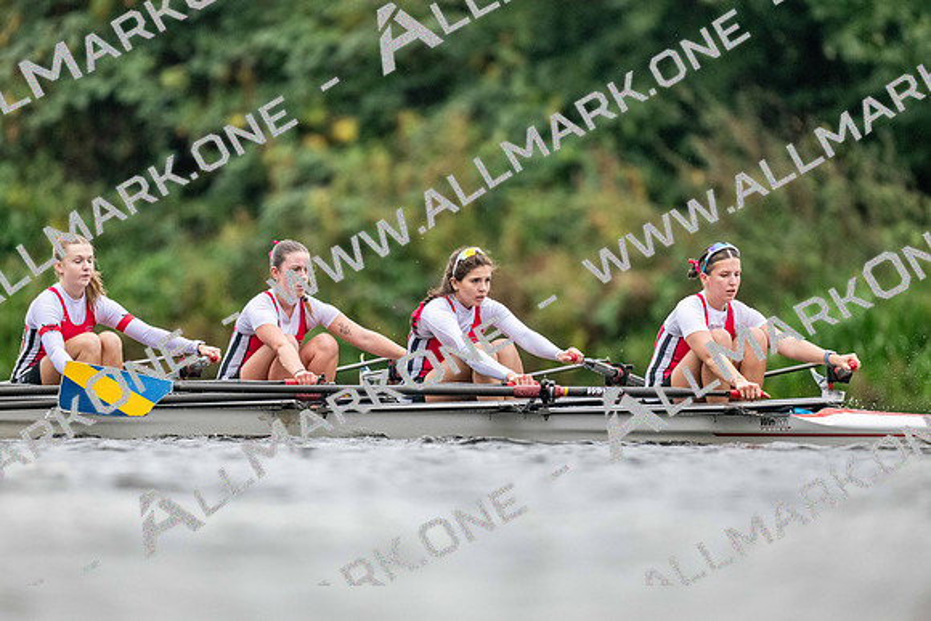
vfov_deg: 2.3
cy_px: 310
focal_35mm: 600
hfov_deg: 3.4
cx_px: 466
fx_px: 15520
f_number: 4
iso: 4000
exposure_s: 1/2500
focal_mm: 600
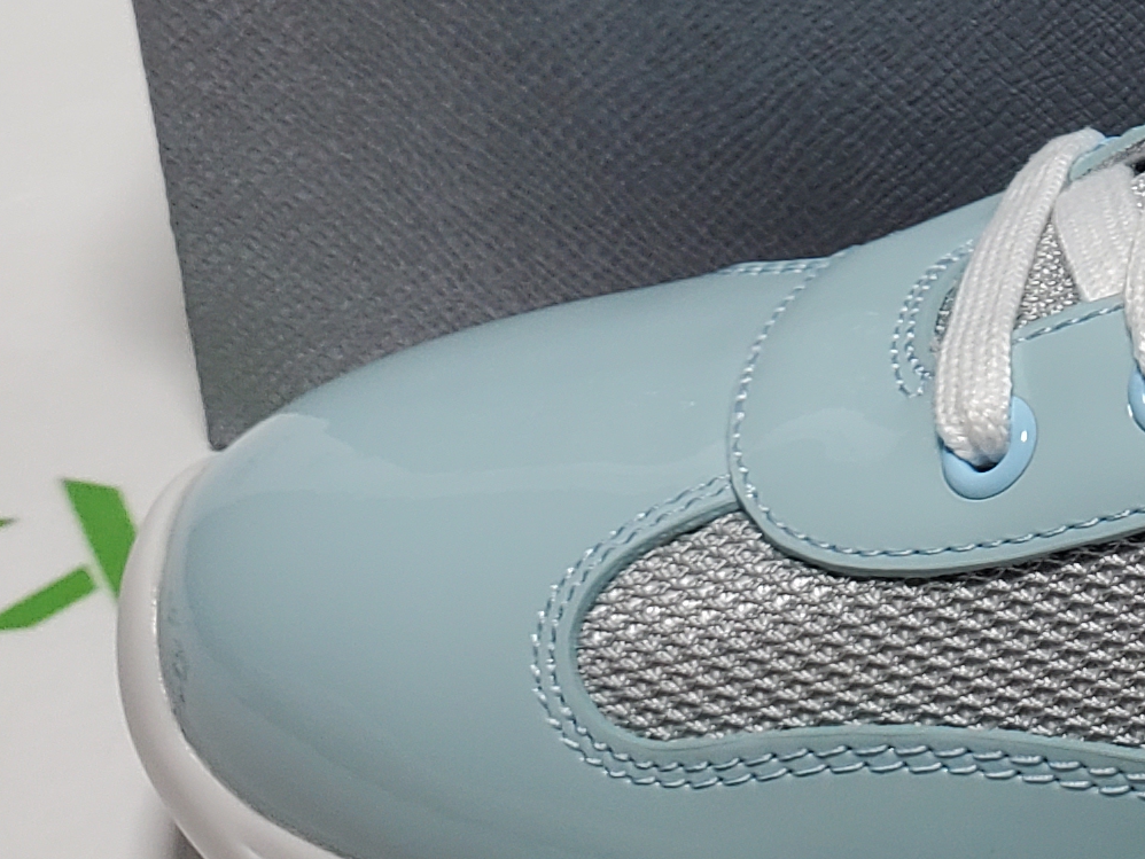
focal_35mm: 105
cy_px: -291
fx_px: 3474
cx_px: 1766
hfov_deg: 16.8
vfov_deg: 13.5
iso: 50
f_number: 2.4
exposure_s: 1/196
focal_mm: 4.3
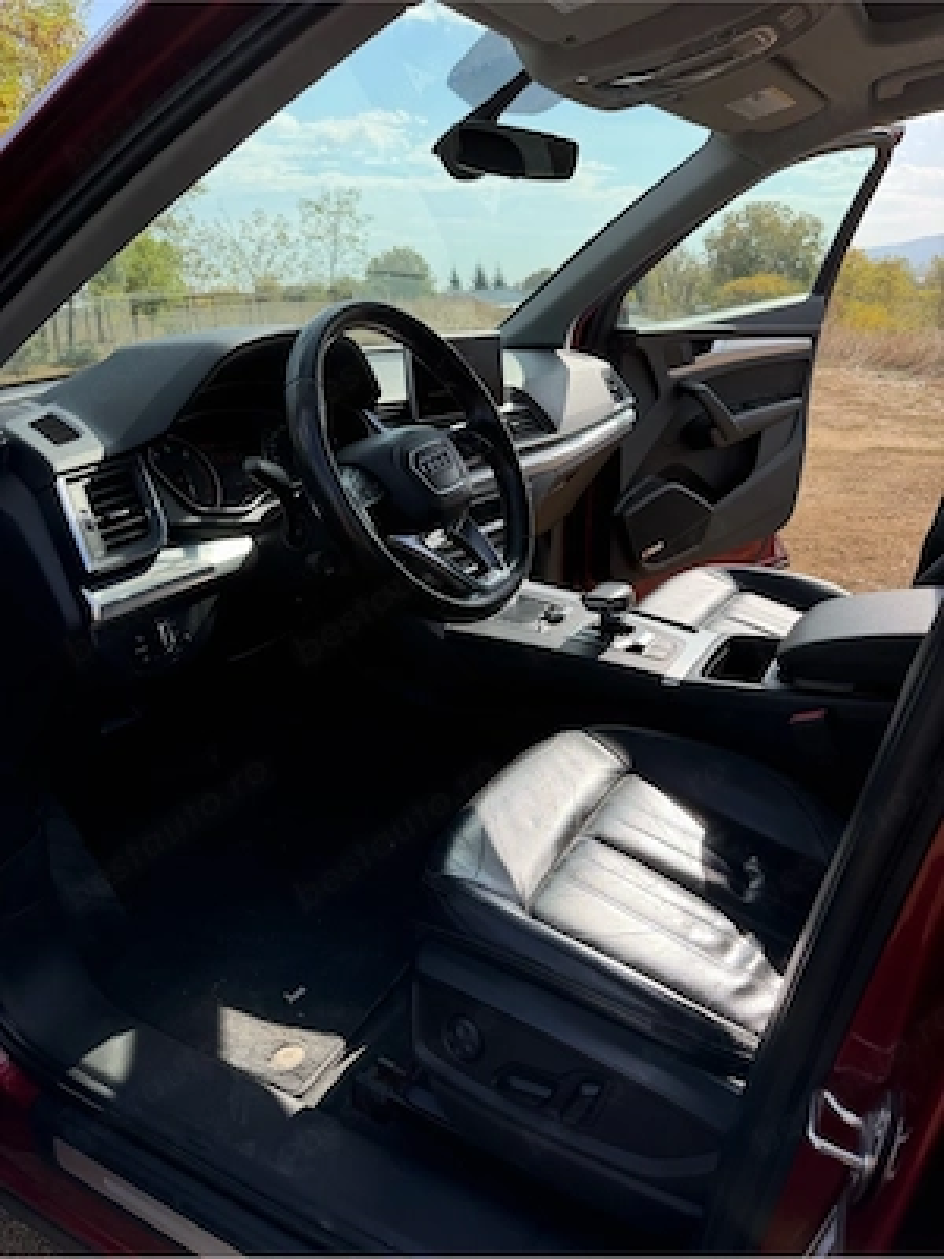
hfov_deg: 56.8
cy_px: 630
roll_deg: +3.0
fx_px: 873
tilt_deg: -21.5
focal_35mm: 24
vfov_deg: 71.6
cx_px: 472
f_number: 1.78
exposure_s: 1/2907
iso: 100
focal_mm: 6.76
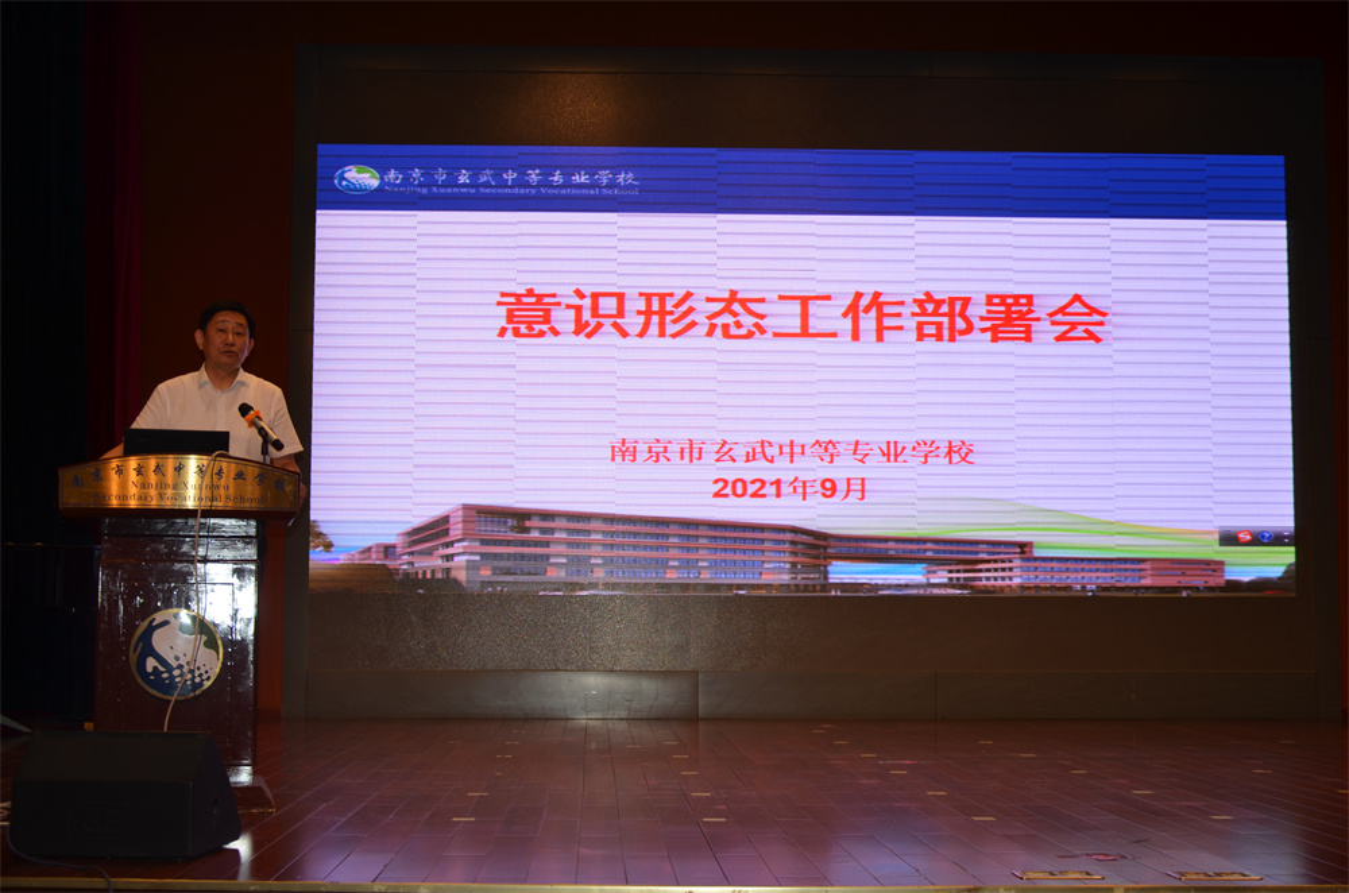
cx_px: 674
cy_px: 446
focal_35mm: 51
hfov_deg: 39.0
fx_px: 1907
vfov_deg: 26.4
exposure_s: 1/125
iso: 250
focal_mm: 34
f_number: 4.2
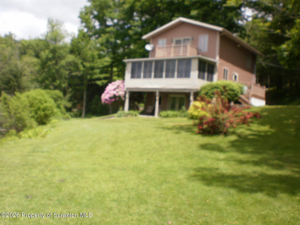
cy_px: 112
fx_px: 312
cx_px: 150
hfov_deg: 51.4
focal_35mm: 36
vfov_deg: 39.7
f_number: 4.6
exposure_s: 1/320
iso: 100
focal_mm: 6.3
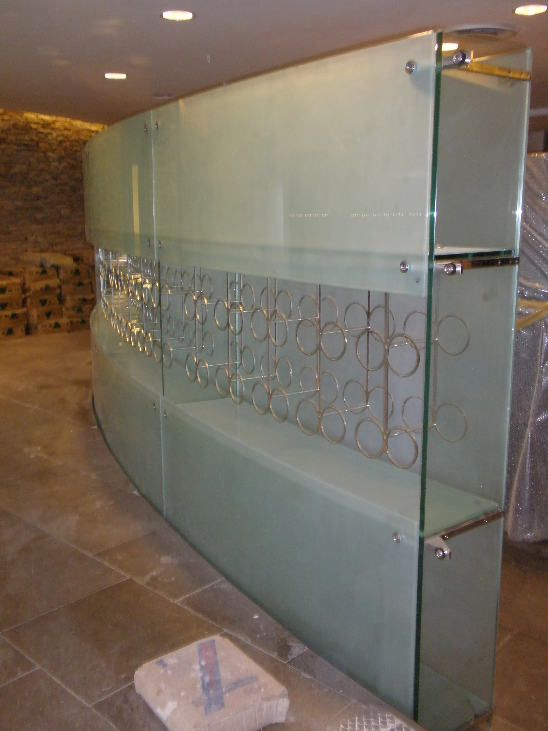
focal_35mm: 37
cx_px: 274
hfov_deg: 38.7
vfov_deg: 50.1
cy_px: 366
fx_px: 781
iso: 200
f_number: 3.5
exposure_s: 1/30
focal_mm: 6.6
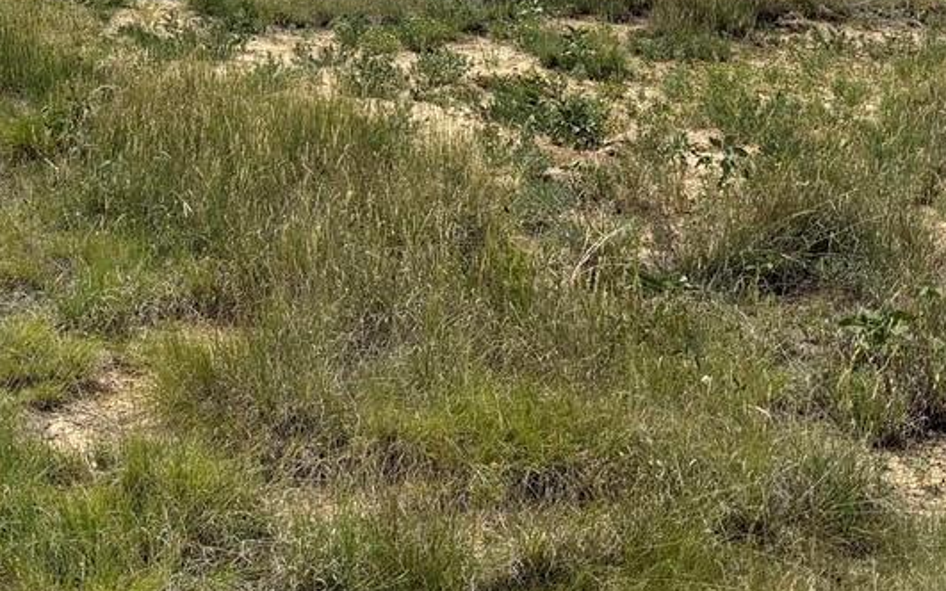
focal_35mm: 83
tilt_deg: -3.0
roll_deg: -1.2
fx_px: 2140
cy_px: -126
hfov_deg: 24.3
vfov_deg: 15.2
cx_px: 112
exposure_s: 1/6711
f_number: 1.6
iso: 50
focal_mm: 5.96
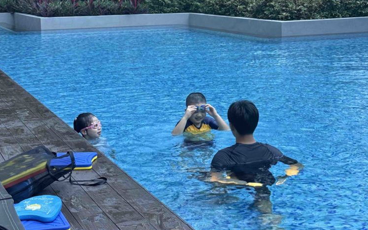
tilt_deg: -7.0
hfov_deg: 29.4
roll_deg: +1.0
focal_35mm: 70
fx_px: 702
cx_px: 189
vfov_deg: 18.5
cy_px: 71
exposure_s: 1/60
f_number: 1.78
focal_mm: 6.76
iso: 250
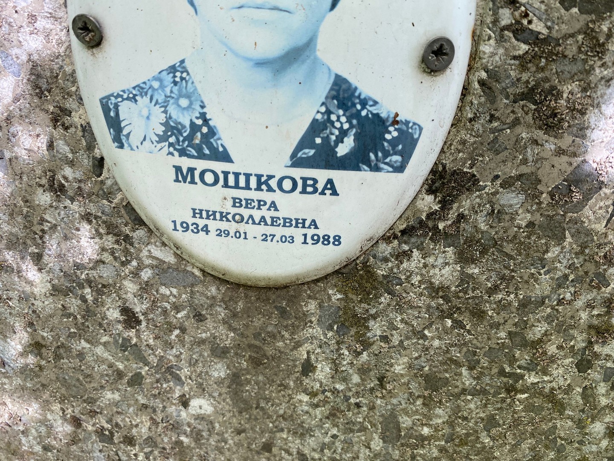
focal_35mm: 26
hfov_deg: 67.3
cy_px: 230
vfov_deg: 53.1
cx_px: 307
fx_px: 461
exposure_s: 1/122
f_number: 1.8
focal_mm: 4.25
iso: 80
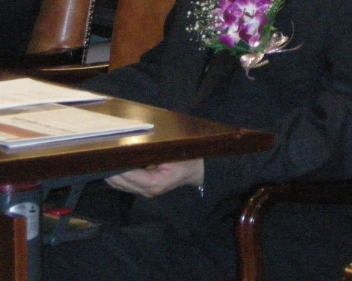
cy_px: -127
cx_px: 274
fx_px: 3532
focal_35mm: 339
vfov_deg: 4.5
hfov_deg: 5.7
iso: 800
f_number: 4.7
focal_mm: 21.5
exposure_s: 1/60
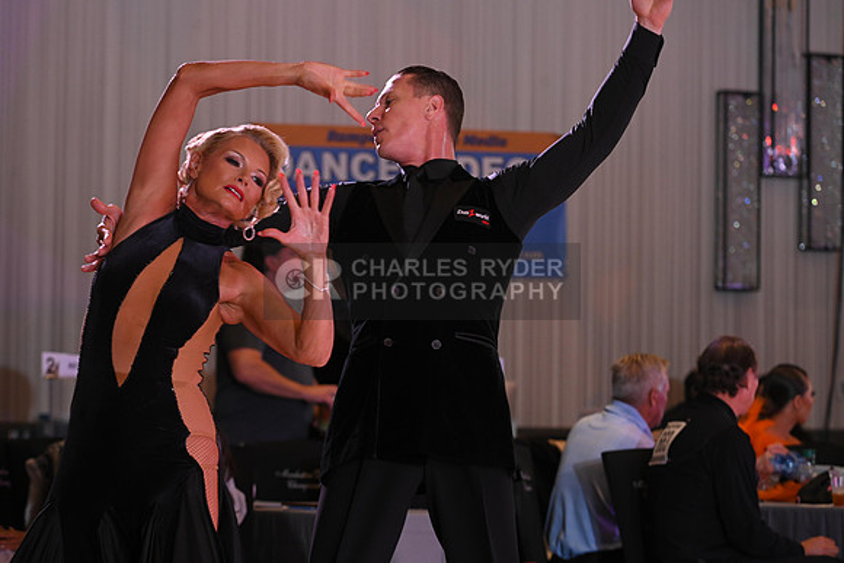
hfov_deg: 14.2
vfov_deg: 9.5
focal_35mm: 145
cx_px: 422
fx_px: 3400
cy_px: 282
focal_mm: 145
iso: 1600
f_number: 5.6
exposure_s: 1/200
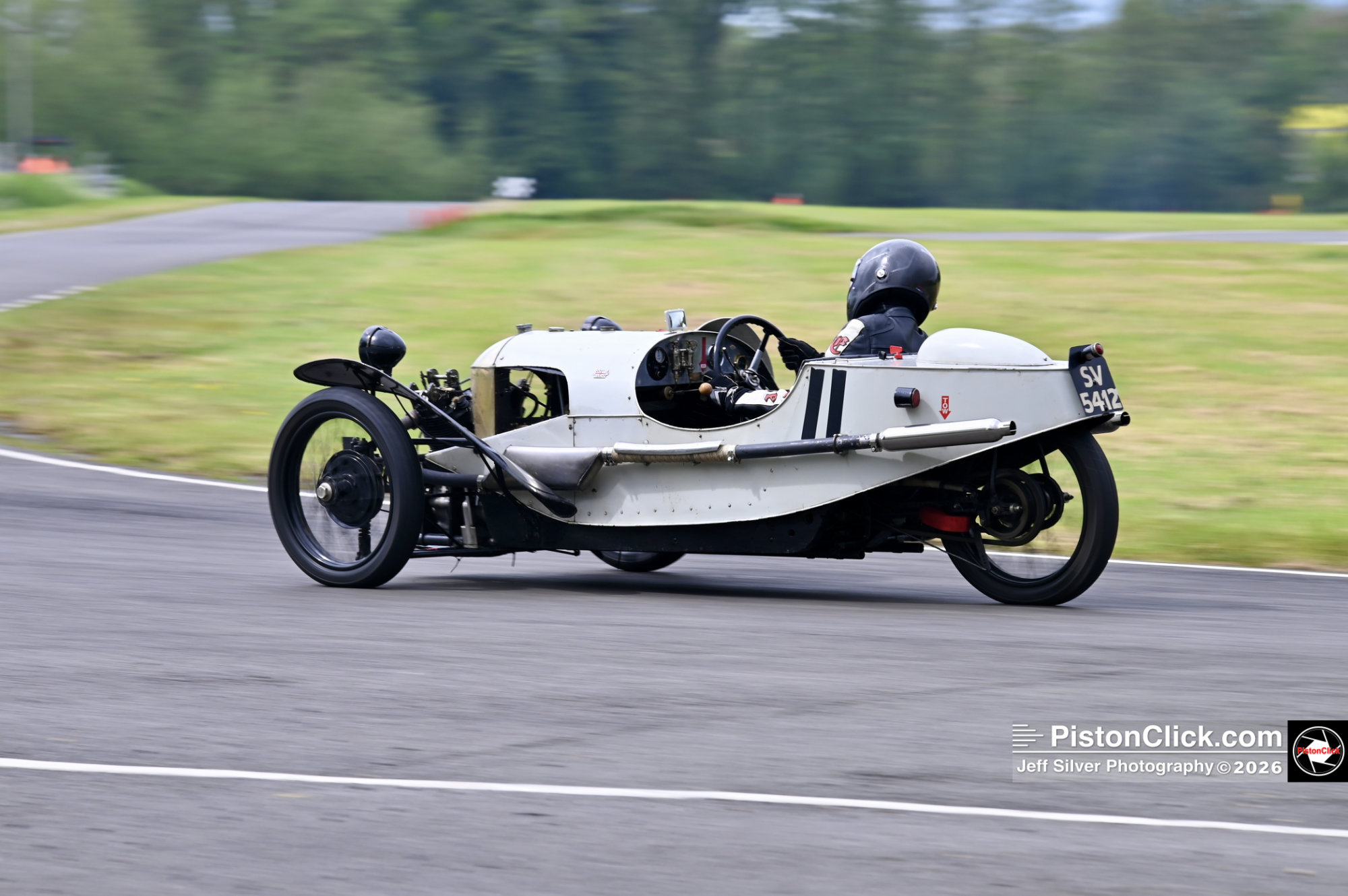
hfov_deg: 15.2
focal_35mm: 135
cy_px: 448
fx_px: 5051
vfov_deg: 10.1
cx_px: 674
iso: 100
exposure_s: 1/125
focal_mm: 135
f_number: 10
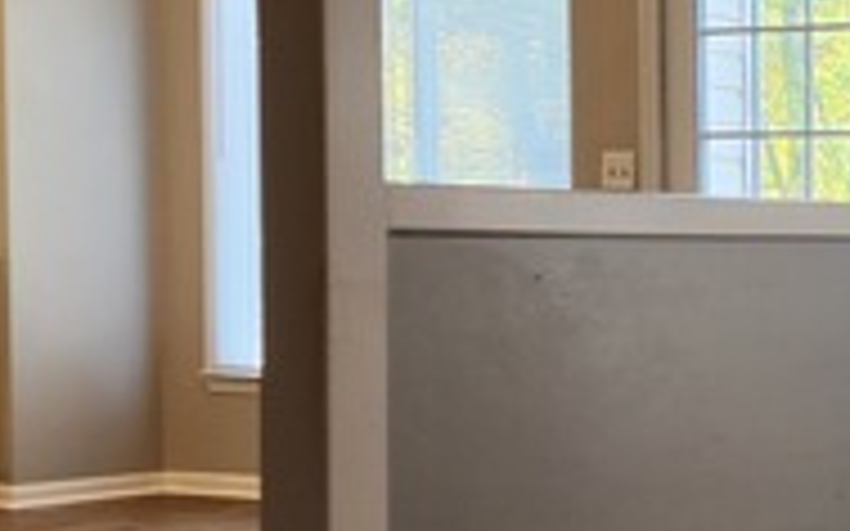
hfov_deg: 21.5
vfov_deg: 15.1
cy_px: 364
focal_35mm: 86
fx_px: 1992
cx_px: 1136
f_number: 1.8
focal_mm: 6.4
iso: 200
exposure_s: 1/120
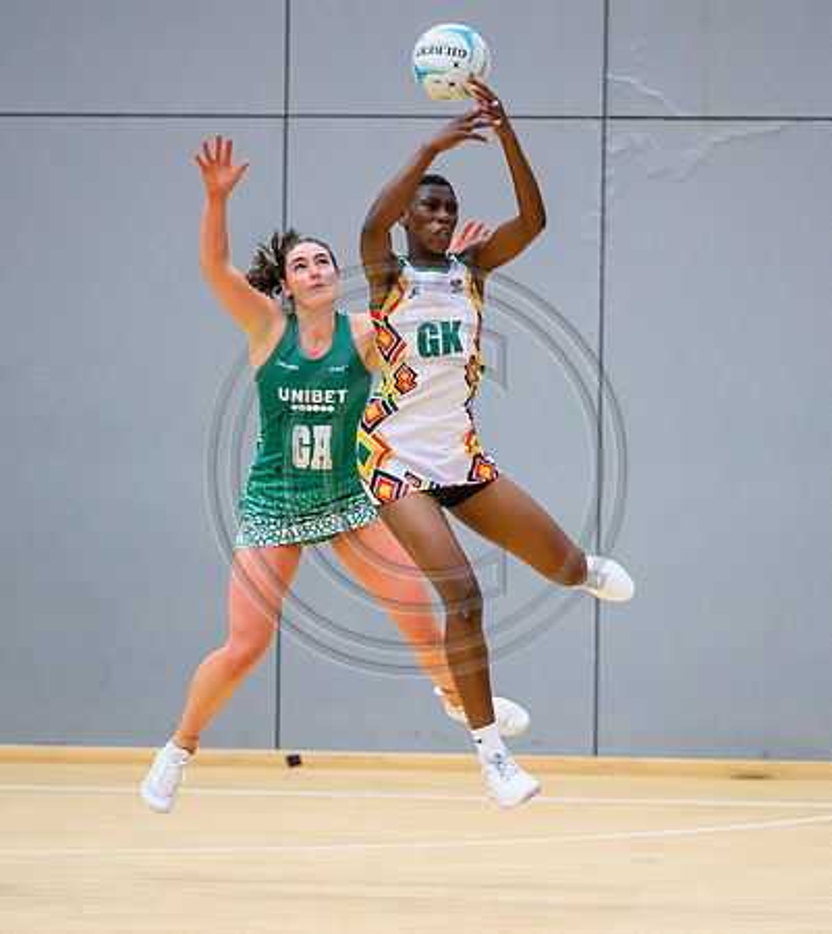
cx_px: 466
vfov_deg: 5.8
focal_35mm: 317
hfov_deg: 5.2
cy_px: 549
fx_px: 9149
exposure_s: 1/1000
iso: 4000
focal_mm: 200
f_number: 2.8
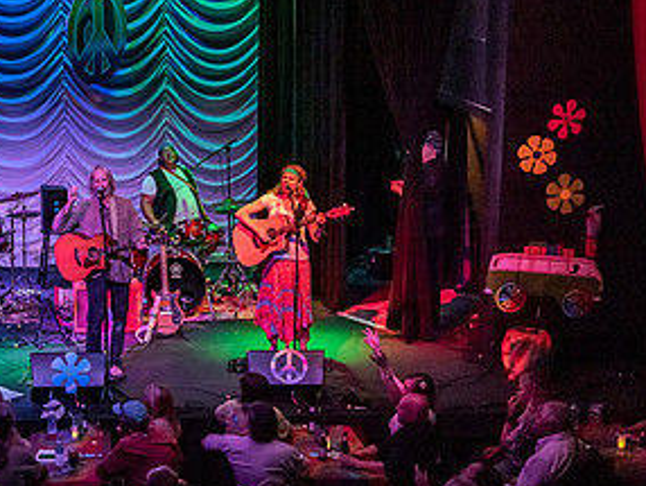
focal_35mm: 78
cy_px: 284
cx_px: 43
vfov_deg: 18.9
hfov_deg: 24.2
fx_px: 1457
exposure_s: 1/160
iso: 4000
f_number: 5.6
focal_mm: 40
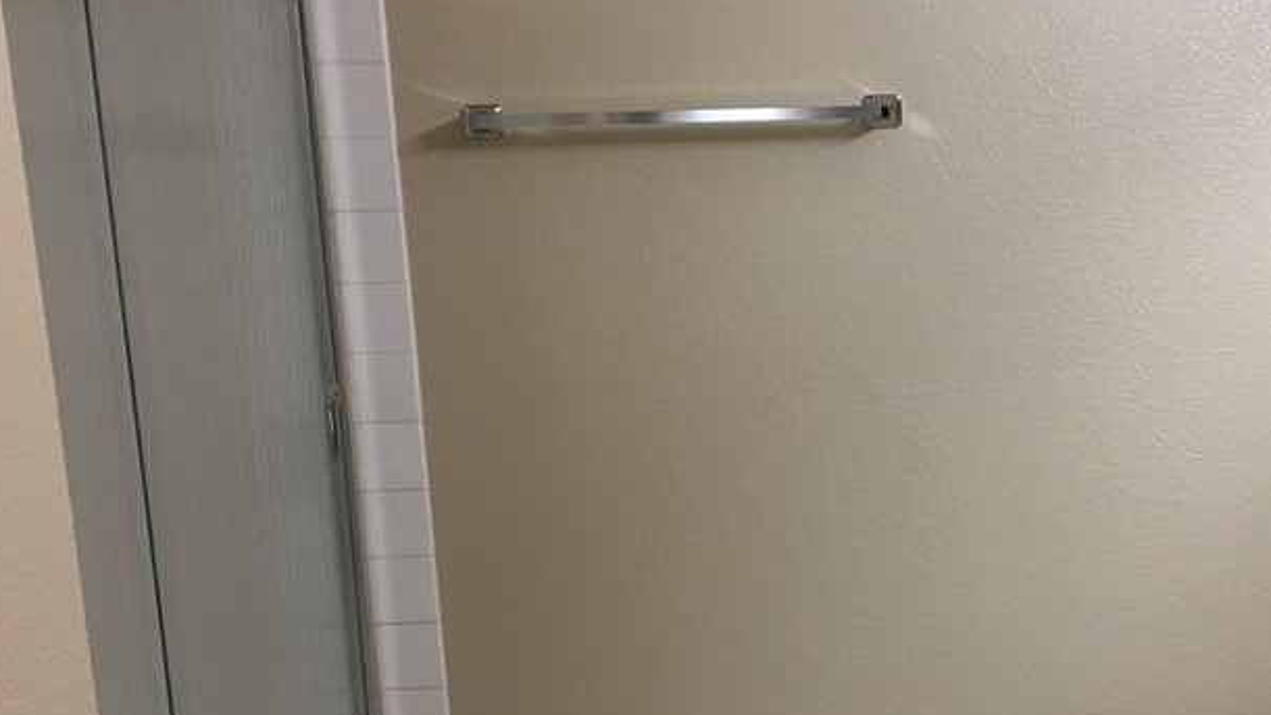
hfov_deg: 38.4
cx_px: 919
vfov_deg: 22.5
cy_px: 513
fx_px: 1786
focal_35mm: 53
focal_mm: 4.15
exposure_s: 1/30
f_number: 2.2
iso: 80
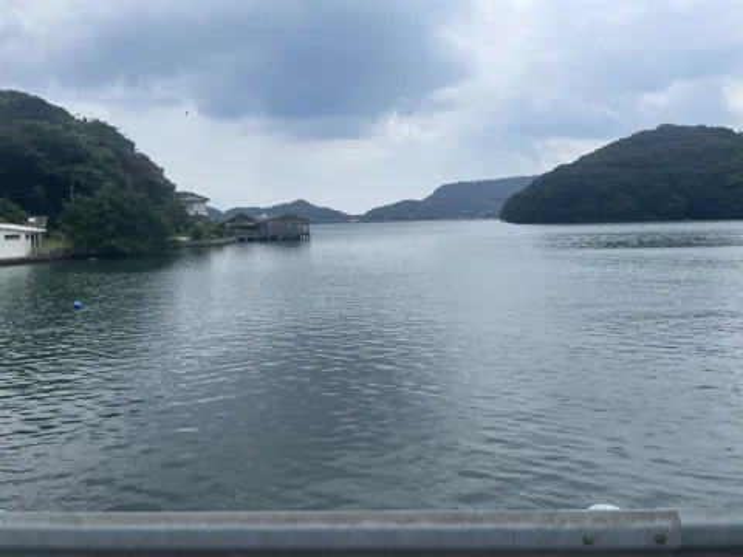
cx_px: 372
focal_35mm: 26
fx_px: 558
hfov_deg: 67.3
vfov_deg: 53.1
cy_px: 278
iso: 32
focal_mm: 4.2
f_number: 1.6
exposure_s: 1/3861
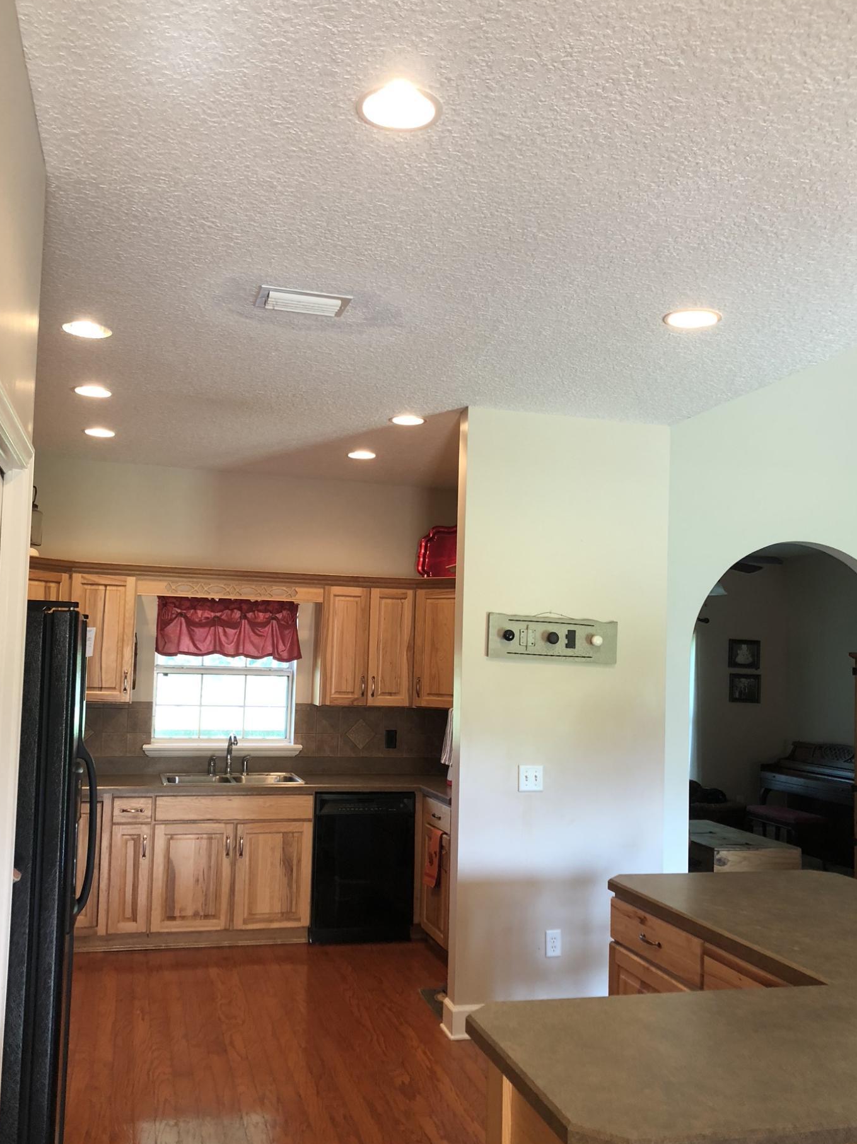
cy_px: 601
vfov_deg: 56.8
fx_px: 1057
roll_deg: -1.4
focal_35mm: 32
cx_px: 403
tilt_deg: +3.6
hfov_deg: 44.1
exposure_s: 1/20
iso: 40
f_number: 1.8
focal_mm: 3.99
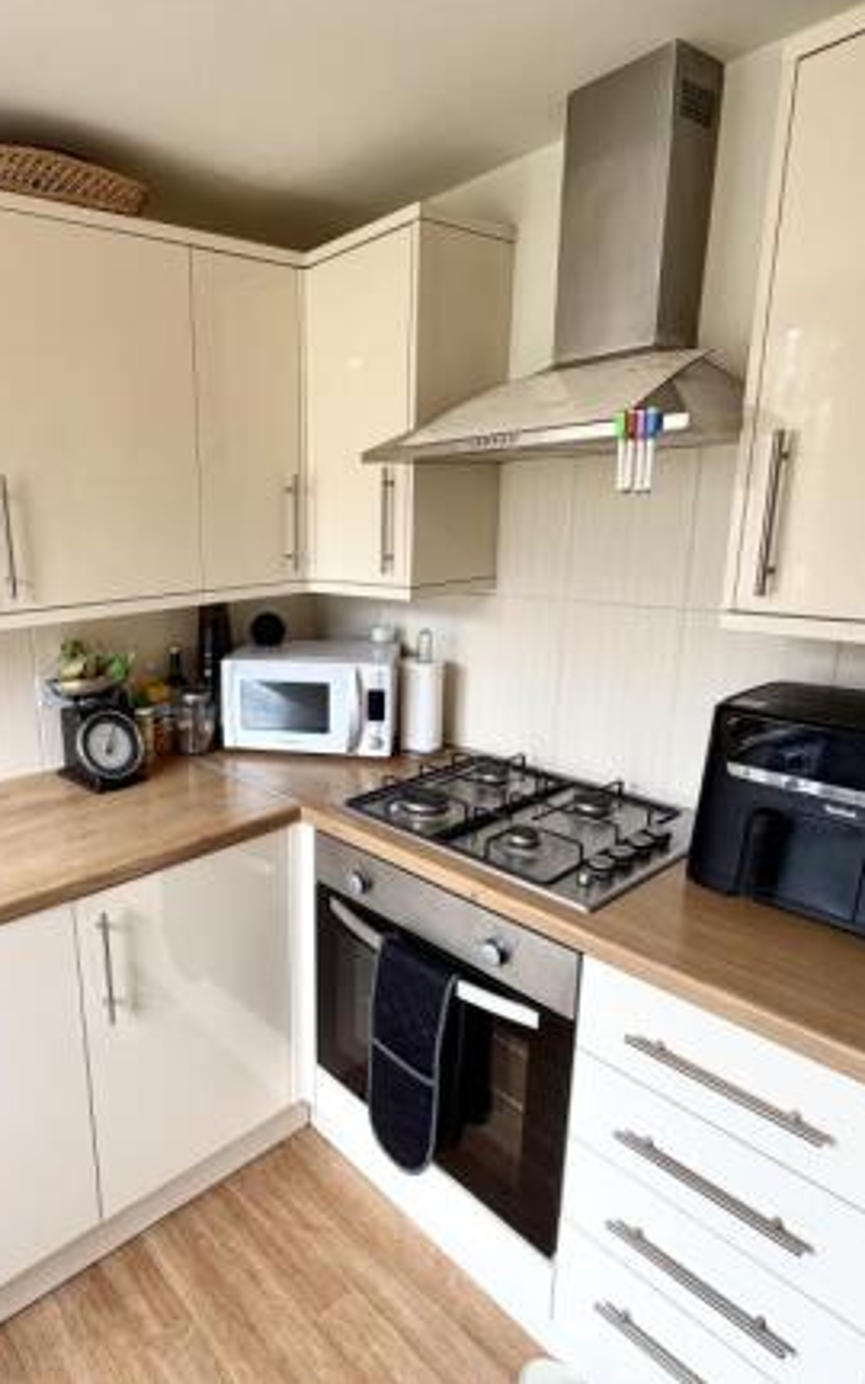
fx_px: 754
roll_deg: +2.1
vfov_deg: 85.1
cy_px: 687
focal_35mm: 20
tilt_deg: -12.5
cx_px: 226
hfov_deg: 56.9
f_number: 2.2
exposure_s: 1/121
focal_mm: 2.22
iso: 64
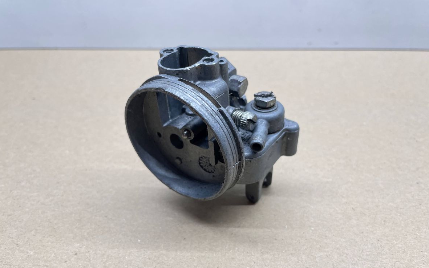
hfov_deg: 66.5
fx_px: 327
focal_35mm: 28
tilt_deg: -37.9
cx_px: 215
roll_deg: +2.0
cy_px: 151
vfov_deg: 44.4
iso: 80
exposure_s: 1/100
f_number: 1.6
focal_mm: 4.2
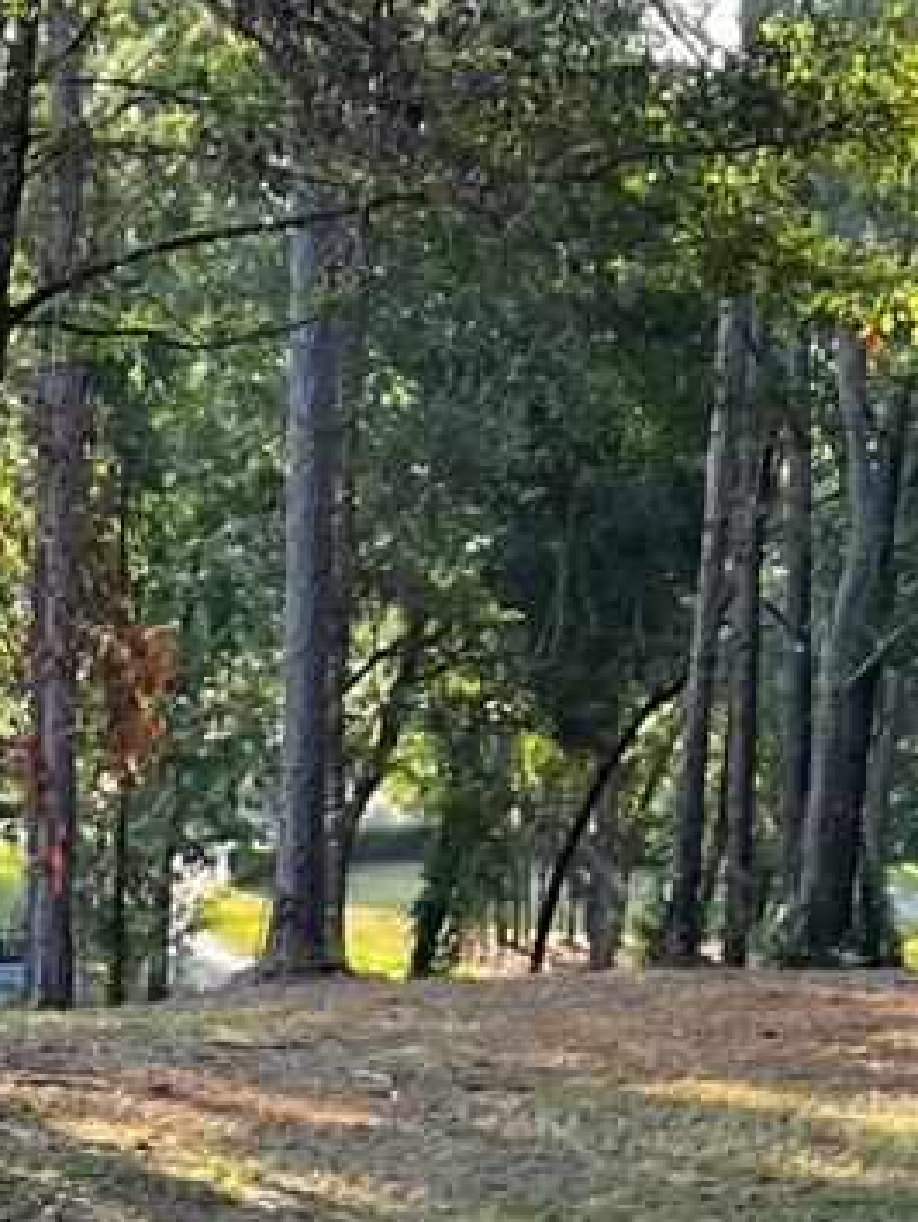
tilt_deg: -12.3
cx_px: 52
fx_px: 5227
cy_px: 1674
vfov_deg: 12.8
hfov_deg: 10.0
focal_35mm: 148
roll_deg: -1.0
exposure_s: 1/166
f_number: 1.5
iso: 50
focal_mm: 5.7
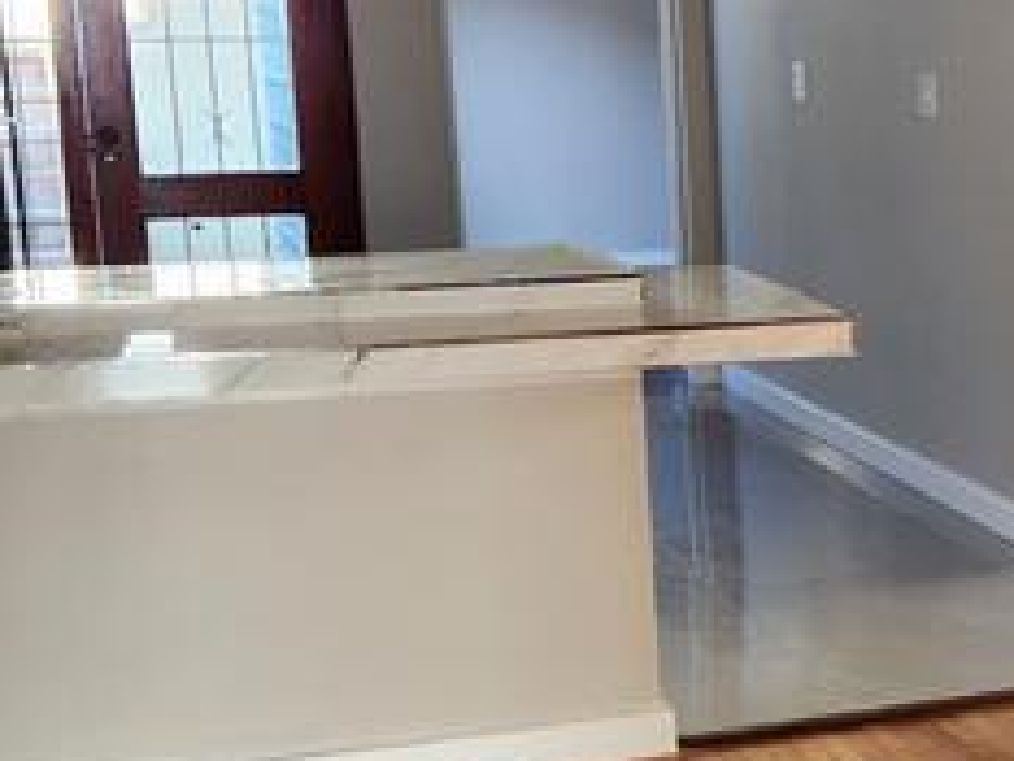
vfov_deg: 18.6
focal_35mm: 79
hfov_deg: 22.9
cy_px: 491
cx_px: 1175
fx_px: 2315
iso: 200
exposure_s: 1/100
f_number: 1.8
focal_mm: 5.4
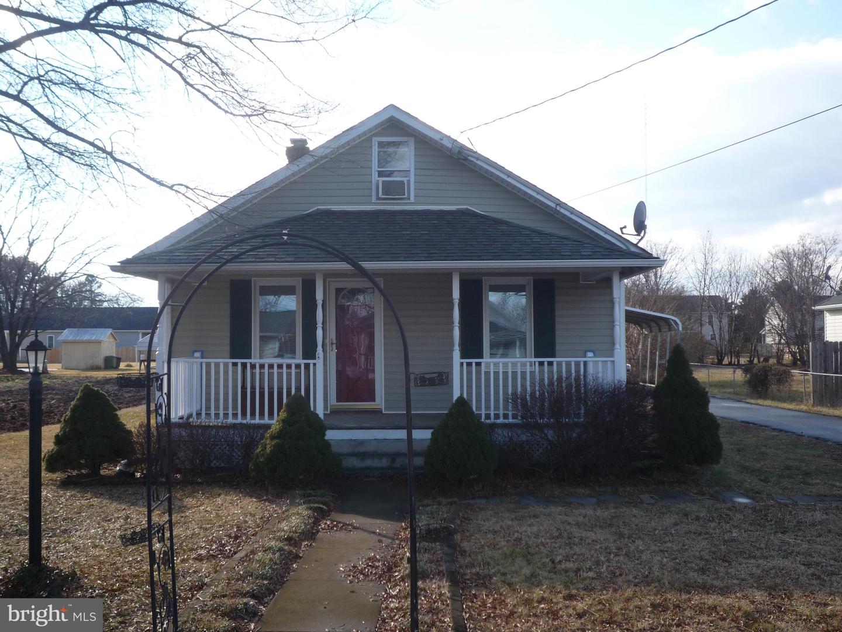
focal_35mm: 36
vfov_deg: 39.7
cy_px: 316
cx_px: 421
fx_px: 876
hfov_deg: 51.4
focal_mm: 6.3
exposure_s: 1/320
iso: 100
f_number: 3.8
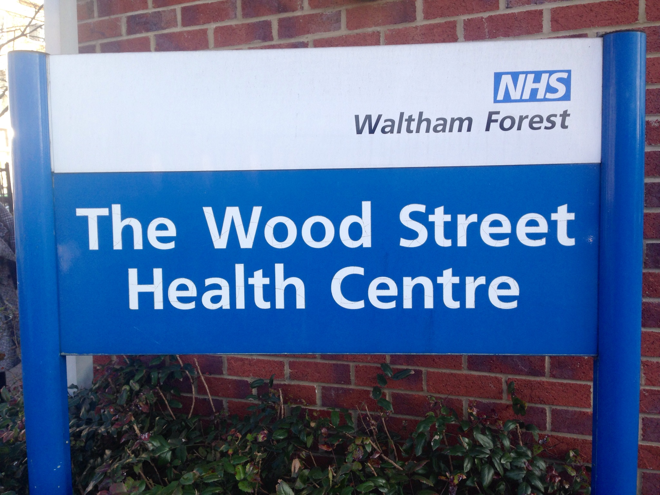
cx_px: 330
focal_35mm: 33
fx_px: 629
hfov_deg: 55.4
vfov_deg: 42.9
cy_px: 248
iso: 50
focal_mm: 4.12
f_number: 2.4
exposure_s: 1/326
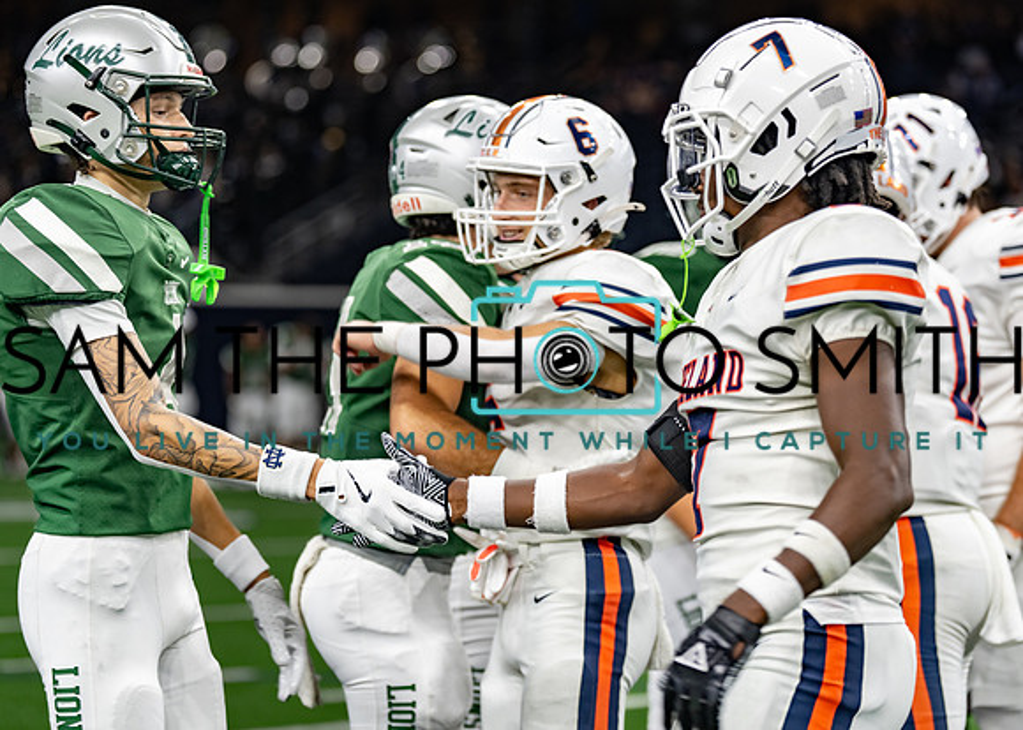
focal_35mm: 128
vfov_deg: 11.3
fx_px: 3707
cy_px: 365
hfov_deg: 15.7
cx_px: 512
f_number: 2.8
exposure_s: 1/320
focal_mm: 117
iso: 1000
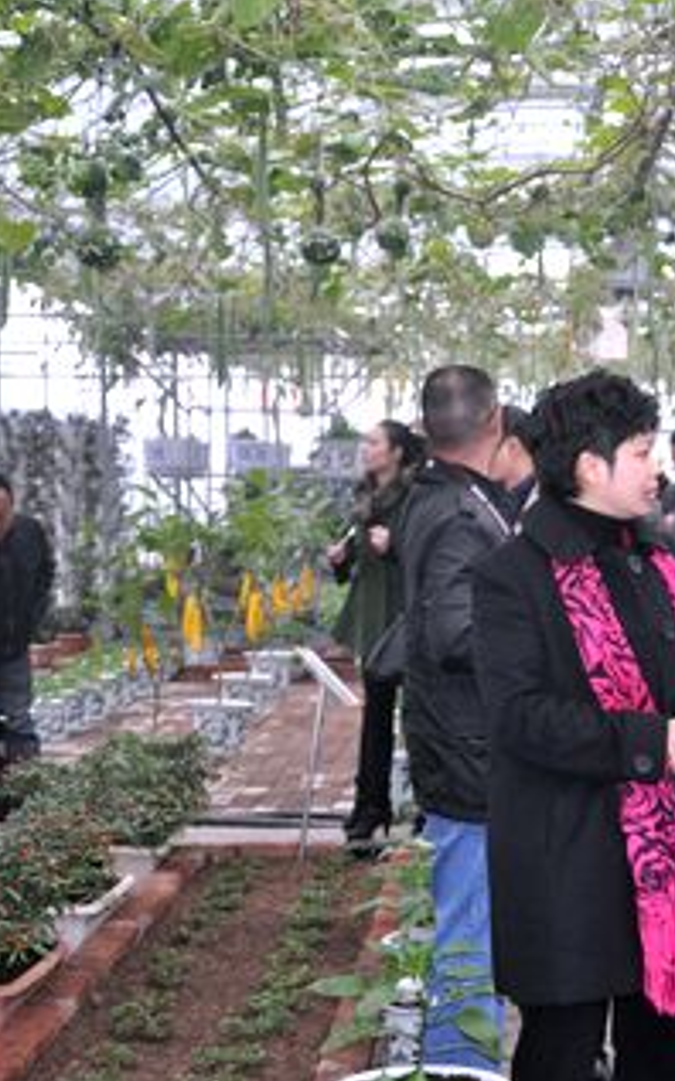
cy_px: 535
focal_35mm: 77
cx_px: 607
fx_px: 2267
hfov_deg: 16.7
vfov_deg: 26.8
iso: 800
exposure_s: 1/80
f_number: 4.2
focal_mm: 32
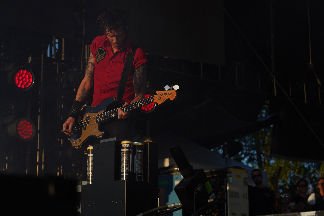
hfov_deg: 19.5
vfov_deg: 13.0
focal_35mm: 105
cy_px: 108
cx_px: 162
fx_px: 945
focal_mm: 105
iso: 100
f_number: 7.1
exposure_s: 1/400
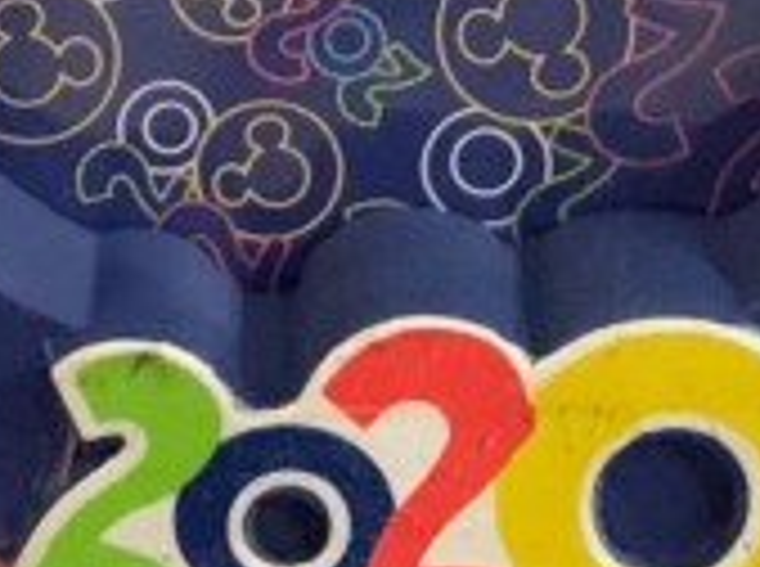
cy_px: -684
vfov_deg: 7.6
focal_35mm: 185
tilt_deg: -46.1
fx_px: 4053
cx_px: 553
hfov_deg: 10.7
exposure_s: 1/24
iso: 800
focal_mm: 4.25
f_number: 1.8
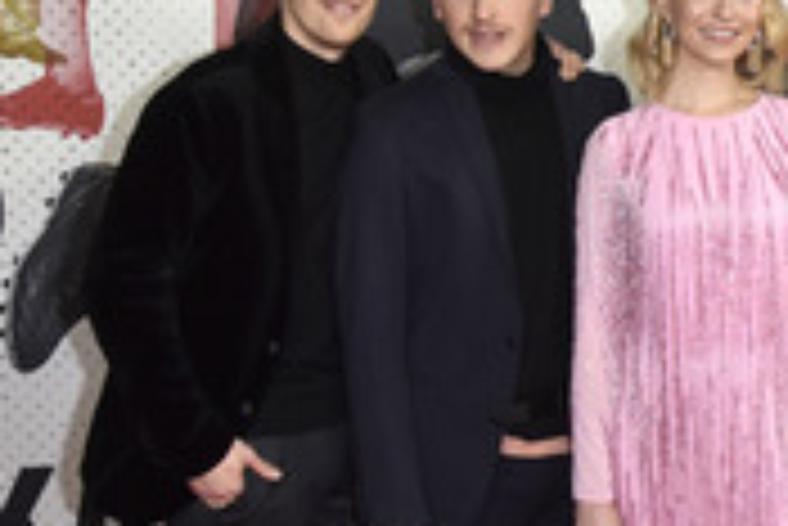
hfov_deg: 25.8
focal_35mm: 72
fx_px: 1577
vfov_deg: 18.7
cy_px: 436
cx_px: 885
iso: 2000
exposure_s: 1/200
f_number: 9
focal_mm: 28
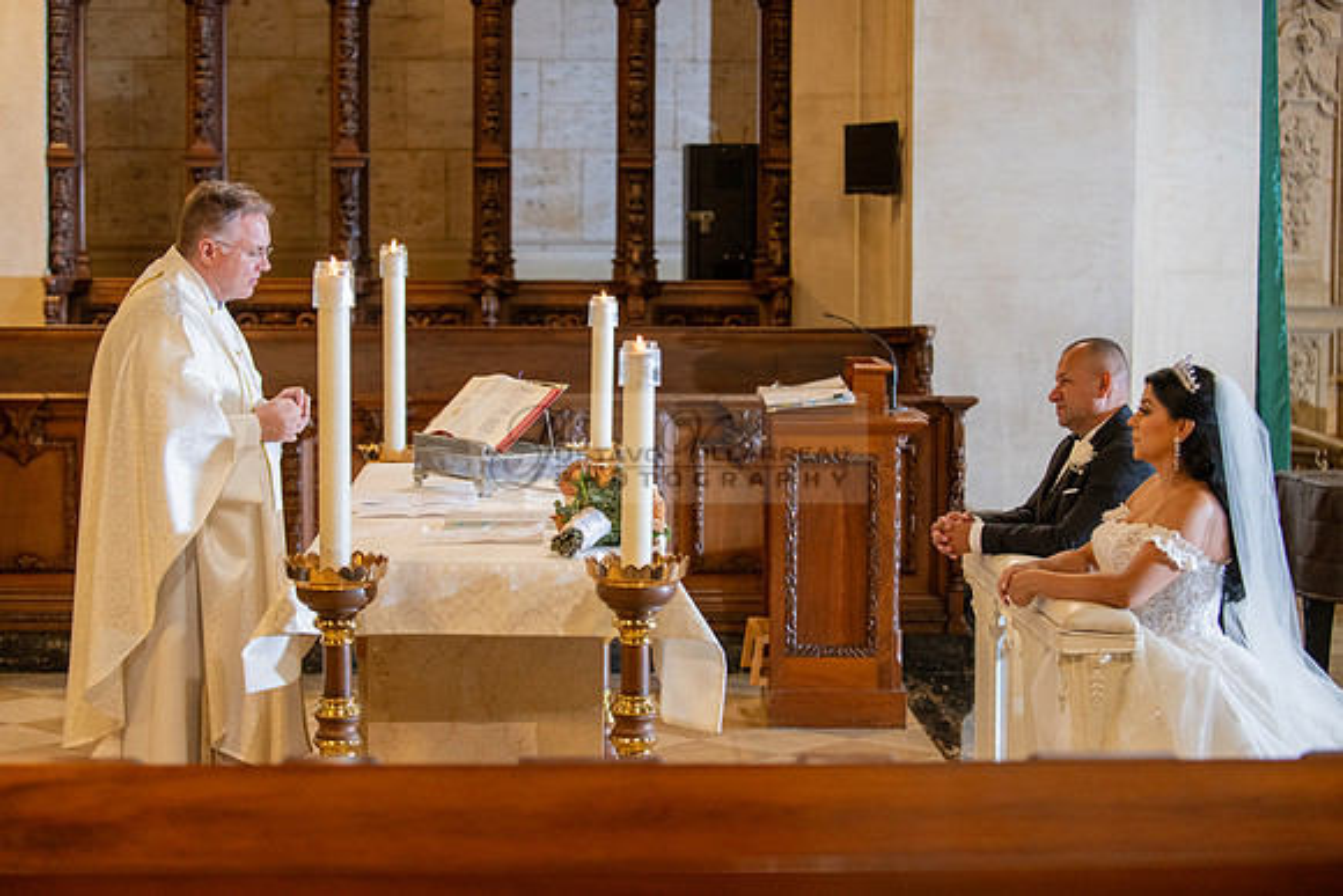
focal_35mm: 70
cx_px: 672
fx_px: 2612
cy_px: 448
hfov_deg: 28.8
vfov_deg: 19.5
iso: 1000
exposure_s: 1/200
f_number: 2.8
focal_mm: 70
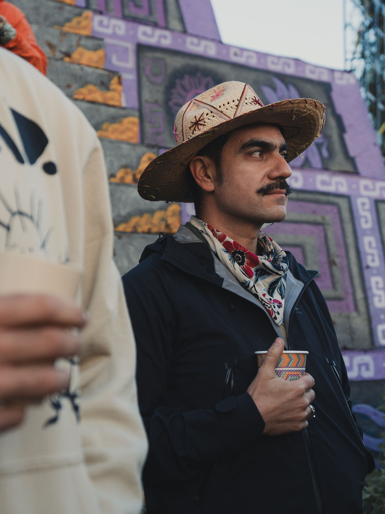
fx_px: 840
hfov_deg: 25.8
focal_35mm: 57
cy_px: 226
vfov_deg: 33.9
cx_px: 216
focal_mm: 35
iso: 1600
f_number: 3.2
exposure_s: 1/250
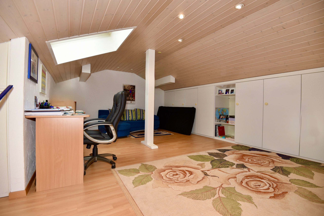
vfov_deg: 73.8
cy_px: 108
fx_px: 144
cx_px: 162
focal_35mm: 16
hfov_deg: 96.7
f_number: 5
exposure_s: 1/60
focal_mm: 16
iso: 200
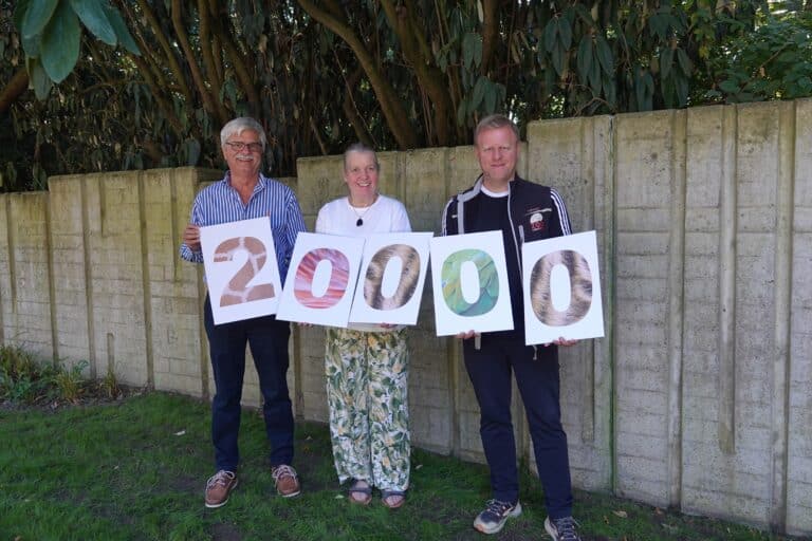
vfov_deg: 45.0
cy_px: 270
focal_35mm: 29
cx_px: 406
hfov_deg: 63.7
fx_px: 654
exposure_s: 1/80
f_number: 2.8
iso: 100
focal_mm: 10.59
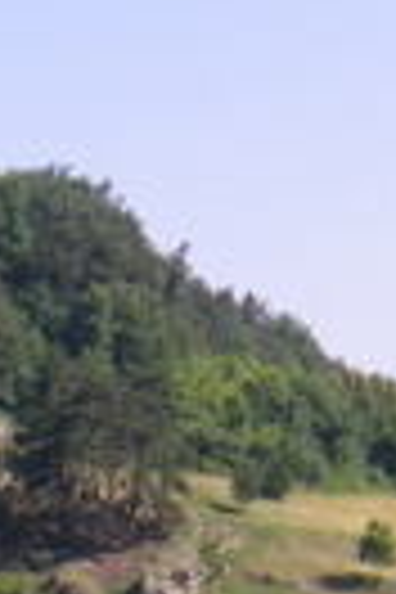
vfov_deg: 9.1
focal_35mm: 221
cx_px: 198
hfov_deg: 6.2
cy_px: 806
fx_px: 3646
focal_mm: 6.2
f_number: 3.8
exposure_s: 1/400
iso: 64
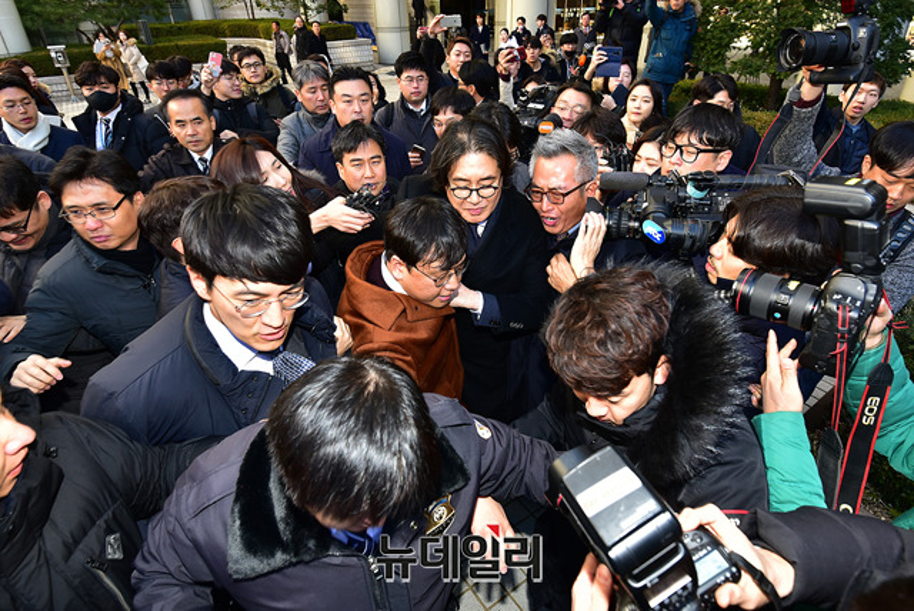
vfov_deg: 70.6
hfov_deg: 93.2
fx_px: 432
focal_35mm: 17
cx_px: 457
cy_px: 306
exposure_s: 1/200
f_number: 5.6
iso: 320
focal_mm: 17
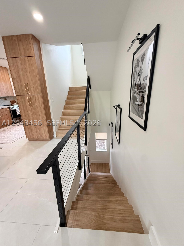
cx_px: 92
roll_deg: +1.6
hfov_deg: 85.7
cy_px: 123
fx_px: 99
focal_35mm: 14
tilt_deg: -15.7
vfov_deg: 102.1
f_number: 2.2
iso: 250
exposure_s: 1/99
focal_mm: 2.22
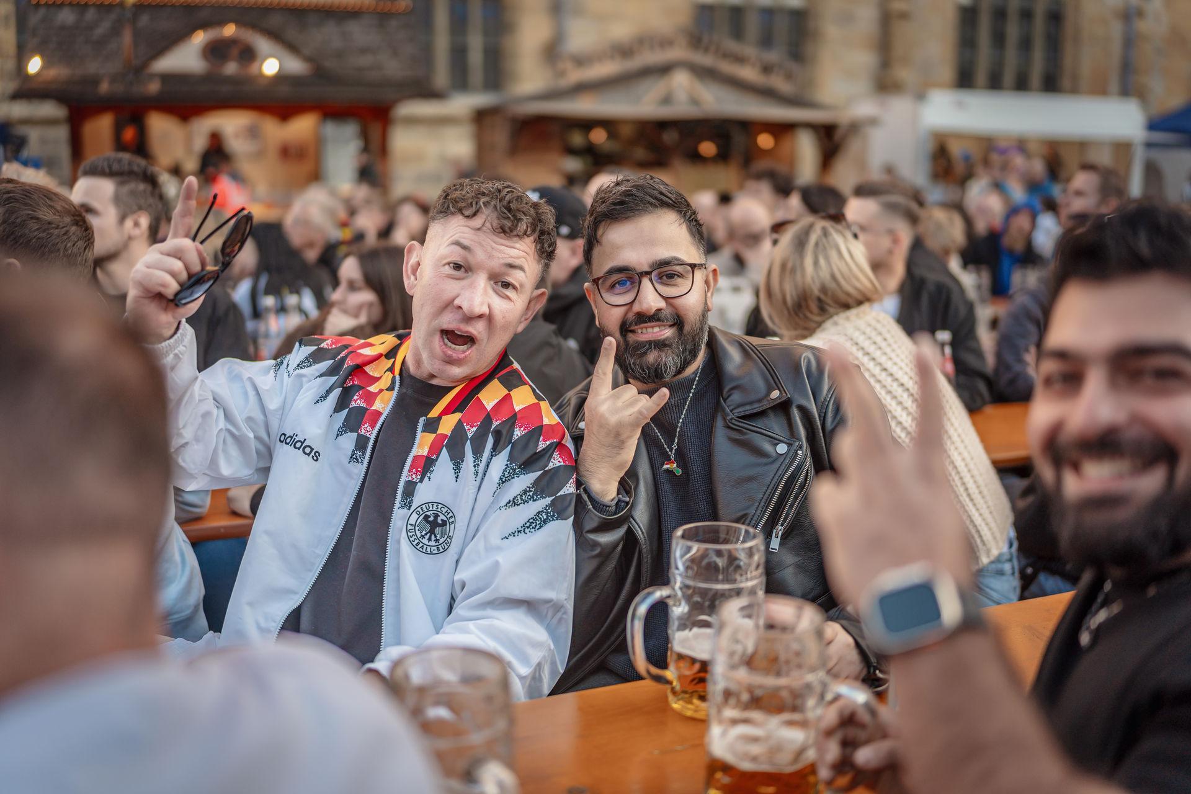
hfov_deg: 54.4
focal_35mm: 35
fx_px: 1158
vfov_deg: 37.9
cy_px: 397
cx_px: 596
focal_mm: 35
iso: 125
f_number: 1.2
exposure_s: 1/800
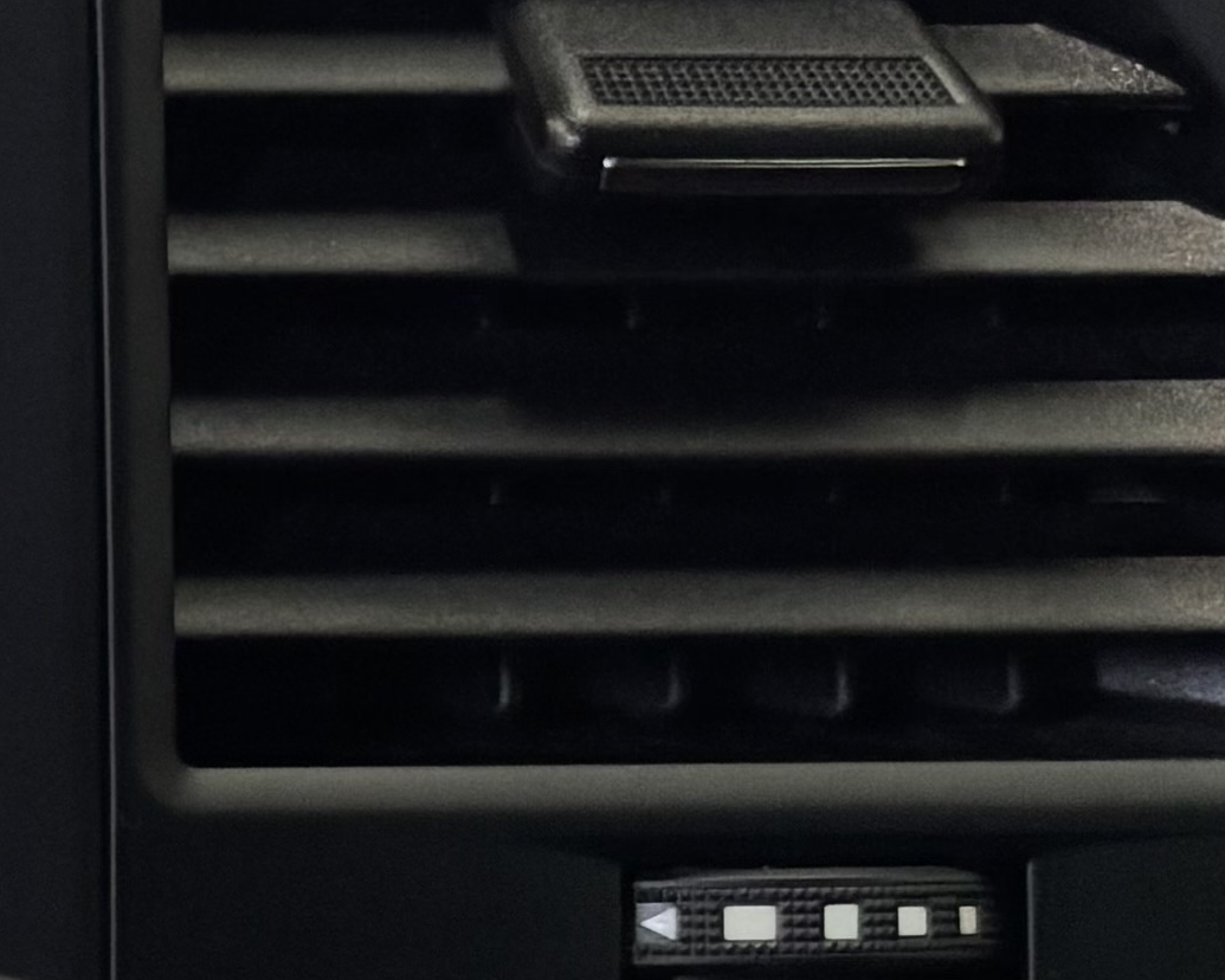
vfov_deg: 11.0
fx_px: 5076
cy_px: 909
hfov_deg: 11.9
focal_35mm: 140
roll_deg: +0.1
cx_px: -1395
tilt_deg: -14.5
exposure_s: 1/33
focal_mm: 5.96
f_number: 1.6
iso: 640
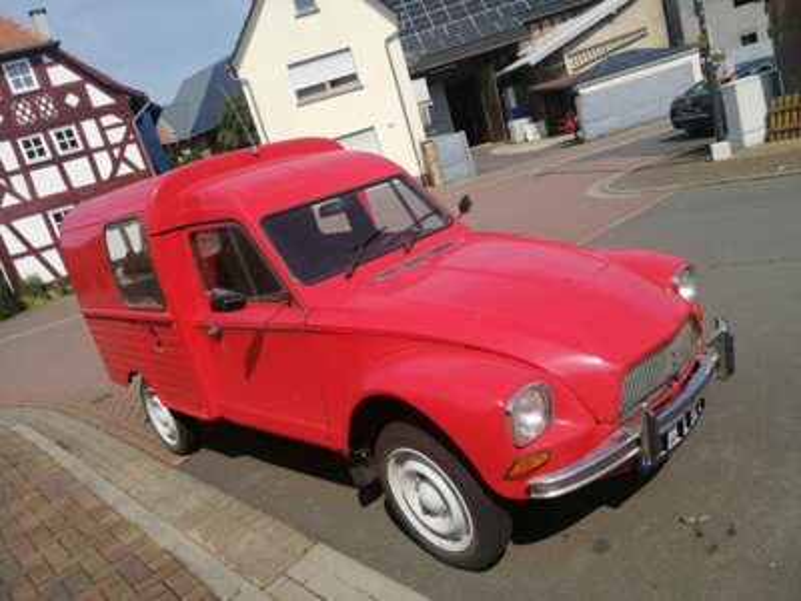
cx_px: 400
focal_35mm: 27
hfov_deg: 65.3
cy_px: 300
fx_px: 625
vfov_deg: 51.4
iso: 50
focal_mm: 3.95
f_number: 1.8
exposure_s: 1/2268
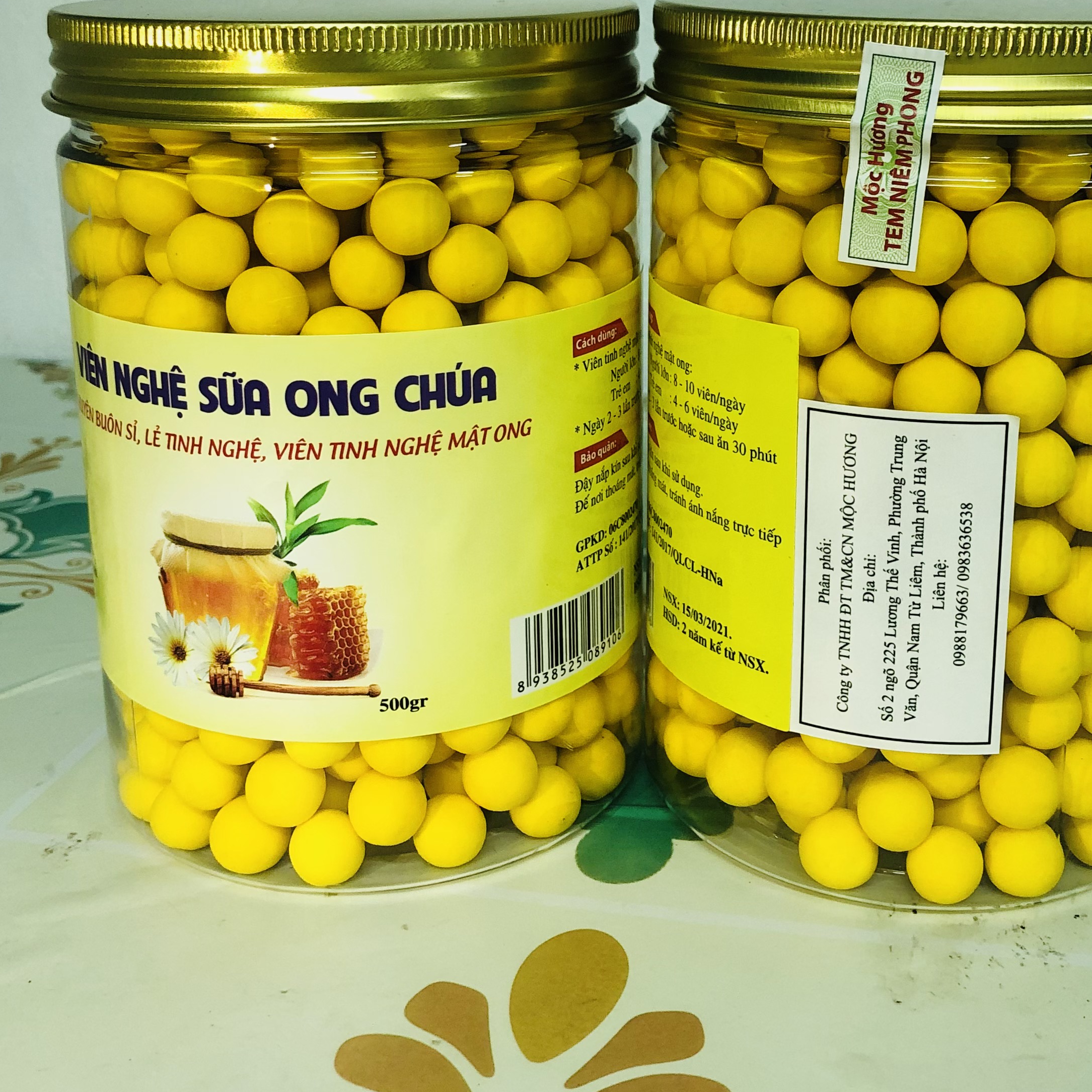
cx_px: 656
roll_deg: +1.6
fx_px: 1642
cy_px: 323
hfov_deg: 36.7
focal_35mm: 46
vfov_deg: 36.2
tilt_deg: -13.7
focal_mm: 3.99
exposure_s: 1/24
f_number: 1.8
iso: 40
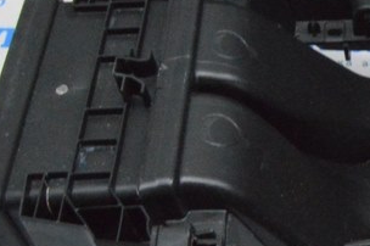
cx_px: 534
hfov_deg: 19.8
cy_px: 75
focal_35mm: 91
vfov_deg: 15.0
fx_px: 934
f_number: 20
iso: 6400
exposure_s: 1/20
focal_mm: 18
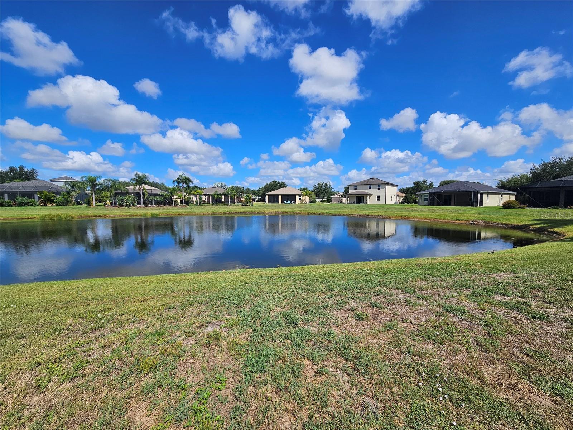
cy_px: 215
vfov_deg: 89.9
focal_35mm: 13
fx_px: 215
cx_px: 286
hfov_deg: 106.2
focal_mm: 2.2
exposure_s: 1/3550
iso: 50
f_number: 2.2
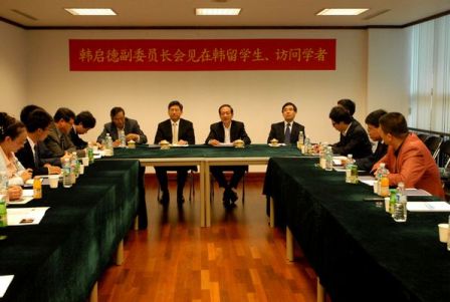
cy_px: 151
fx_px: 526
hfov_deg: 46.3
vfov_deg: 32.1
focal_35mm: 42
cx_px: 225
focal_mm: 28
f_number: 5
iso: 1400
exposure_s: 1/60
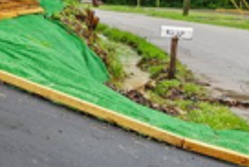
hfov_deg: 15.3
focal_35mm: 88
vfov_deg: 15.3
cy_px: 4
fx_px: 609
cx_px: -323
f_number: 11
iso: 400
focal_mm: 16
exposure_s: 1/3
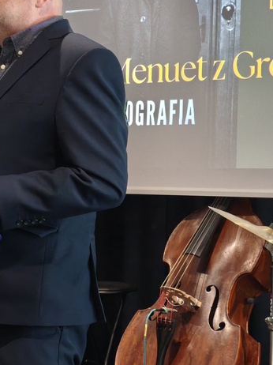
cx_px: 88
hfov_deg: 14.5
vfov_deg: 19.3
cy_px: 170
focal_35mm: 102
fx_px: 1074
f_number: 1.6
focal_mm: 6.57
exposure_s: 1/100
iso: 400
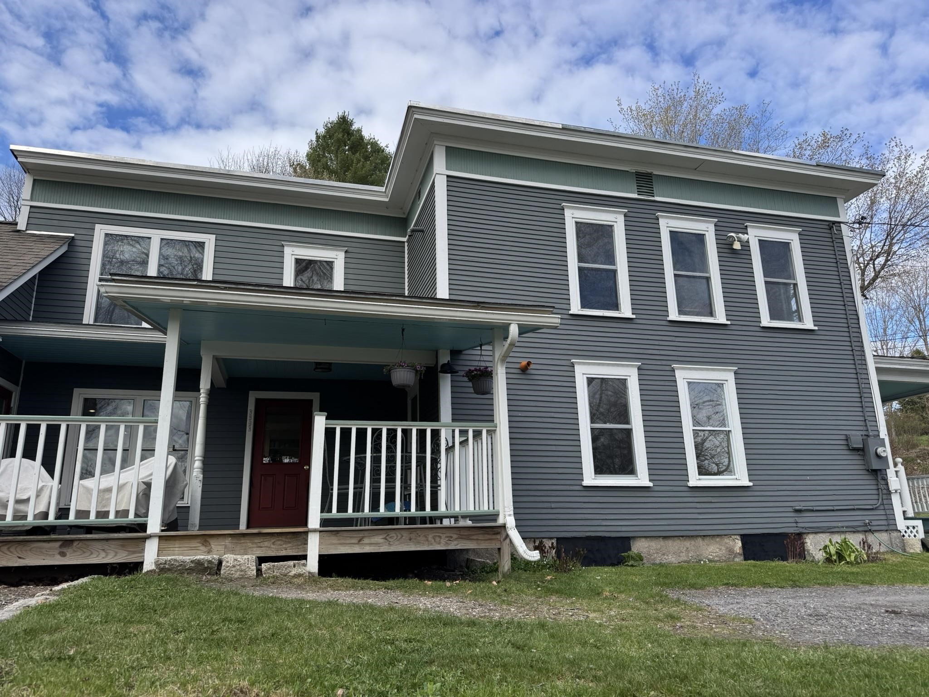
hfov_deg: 71.6
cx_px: 464
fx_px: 644
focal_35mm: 24
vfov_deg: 56.8
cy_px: 348
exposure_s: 1/1560
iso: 80
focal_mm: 6.76
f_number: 1.78
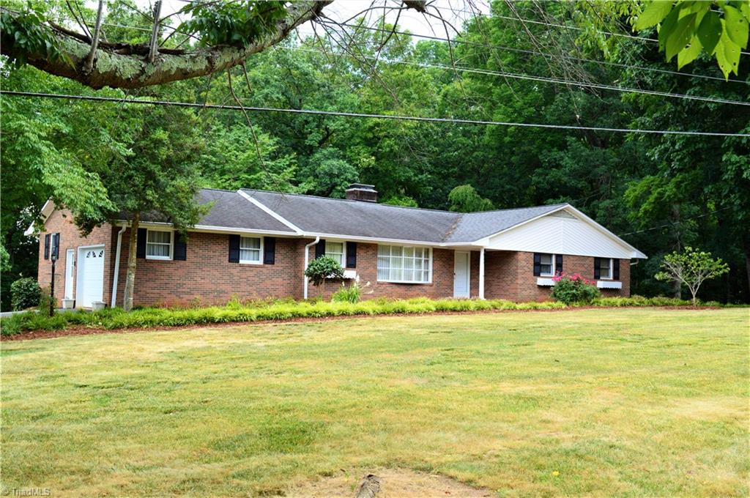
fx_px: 811
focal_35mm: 39
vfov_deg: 34.1
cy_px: 249
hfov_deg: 49.6
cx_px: 375
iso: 400
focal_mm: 26
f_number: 9
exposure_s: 1/160
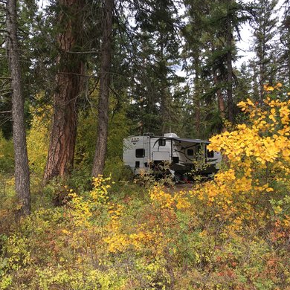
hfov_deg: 47.1
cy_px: 144
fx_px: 332
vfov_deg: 47.2
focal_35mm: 35
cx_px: 127
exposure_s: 1/466
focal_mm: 4.15
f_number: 2.2
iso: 25
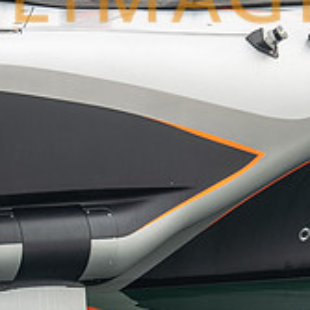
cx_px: 78
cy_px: -16
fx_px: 5968
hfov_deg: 3.0
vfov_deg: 3.0
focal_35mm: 589
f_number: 3.5
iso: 100
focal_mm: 200
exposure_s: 1/640
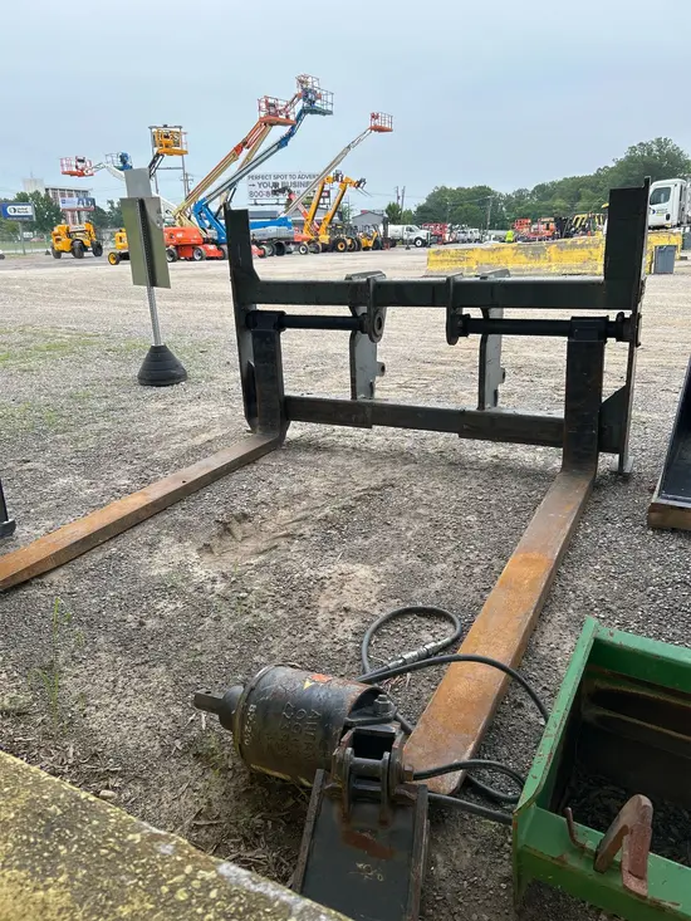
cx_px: 346
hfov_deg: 53.1
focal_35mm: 26
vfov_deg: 67.3
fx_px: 692
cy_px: 460
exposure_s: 1/1838
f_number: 1.5
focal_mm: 5.7
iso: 50
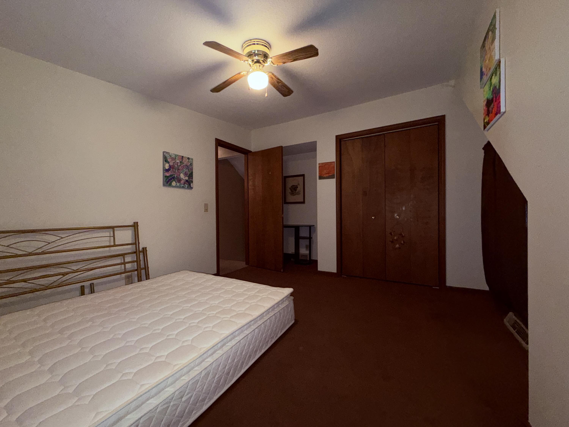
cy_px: 214
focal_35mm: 14
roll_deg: +0.7
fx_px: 230
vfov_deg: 85.7
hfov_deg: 102.1
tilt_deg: -0.3
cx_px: 284
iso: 160
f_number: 2.2
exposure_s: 1/60
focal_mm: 2.22
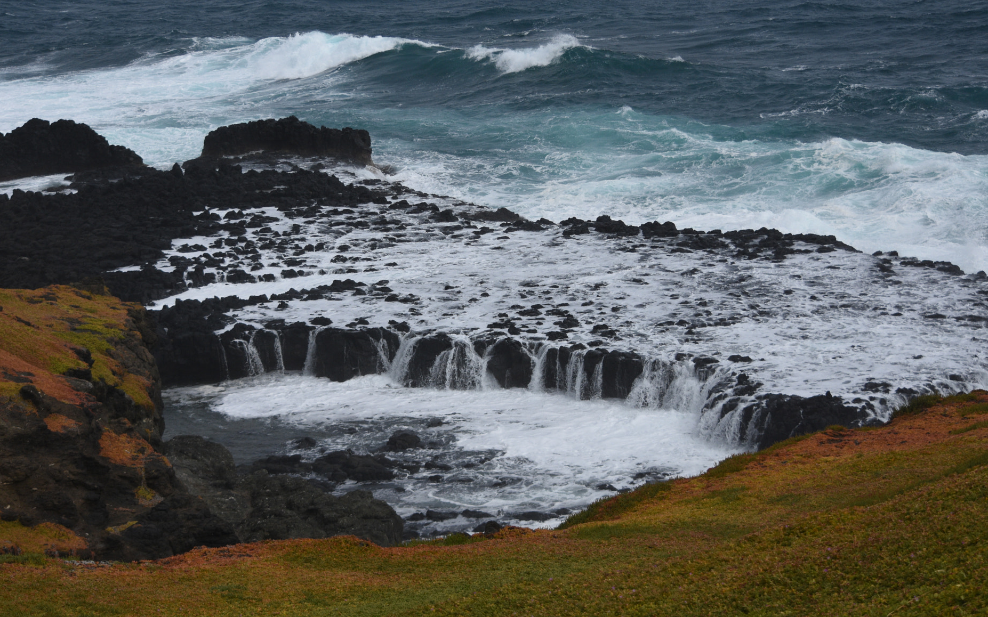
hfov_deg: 21.2
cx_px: 509
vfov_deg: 13.3
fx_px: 2639
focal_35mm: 98
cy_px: 342
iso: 450
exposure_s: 1/8000
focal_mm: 58
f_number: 5.6
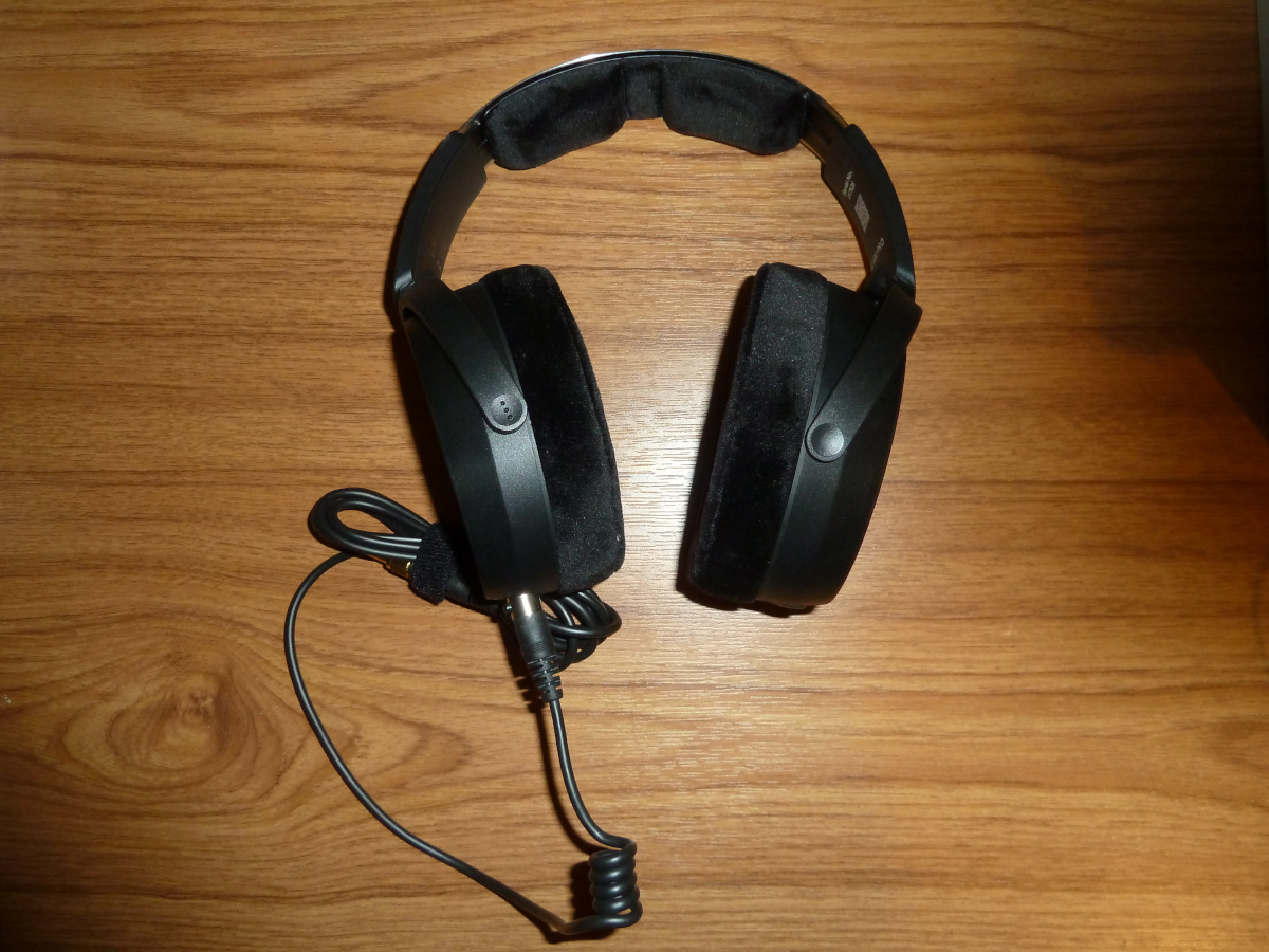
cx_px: 634
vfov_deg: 54.9
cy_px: 476
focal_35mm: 25
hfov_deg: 69.4
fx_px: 916
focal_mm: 4.1
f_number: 3.3
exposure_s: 1/8
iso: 160
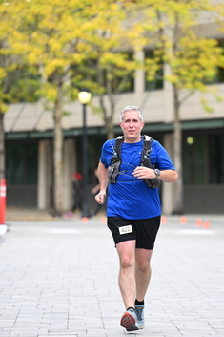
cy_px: 186
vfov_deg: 8.8
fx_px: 2186
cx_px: 148
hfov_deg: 5.9
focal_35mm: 234
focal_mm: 150
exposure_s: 1/1000
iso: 400
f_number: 2.8
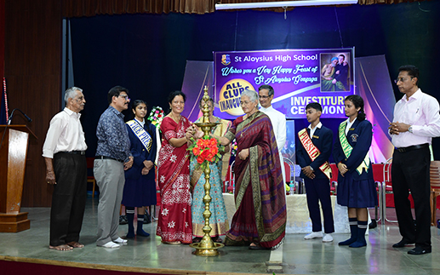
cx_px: 220
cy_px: 133
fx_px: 492
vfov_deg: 31.2
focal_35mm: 41
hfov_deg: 48.2
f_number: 5.6
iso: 3200
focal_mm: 40
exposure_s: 1/125
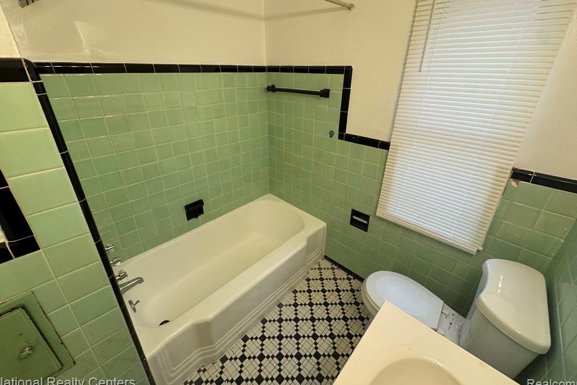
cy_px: 170
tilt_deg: -24.2
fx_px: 240
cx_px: 288
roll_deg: -1.7
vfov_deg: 77.0
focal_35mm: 15
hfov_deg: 100.4
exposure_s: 1/120
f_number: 2.2
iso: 125
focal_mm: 2.22
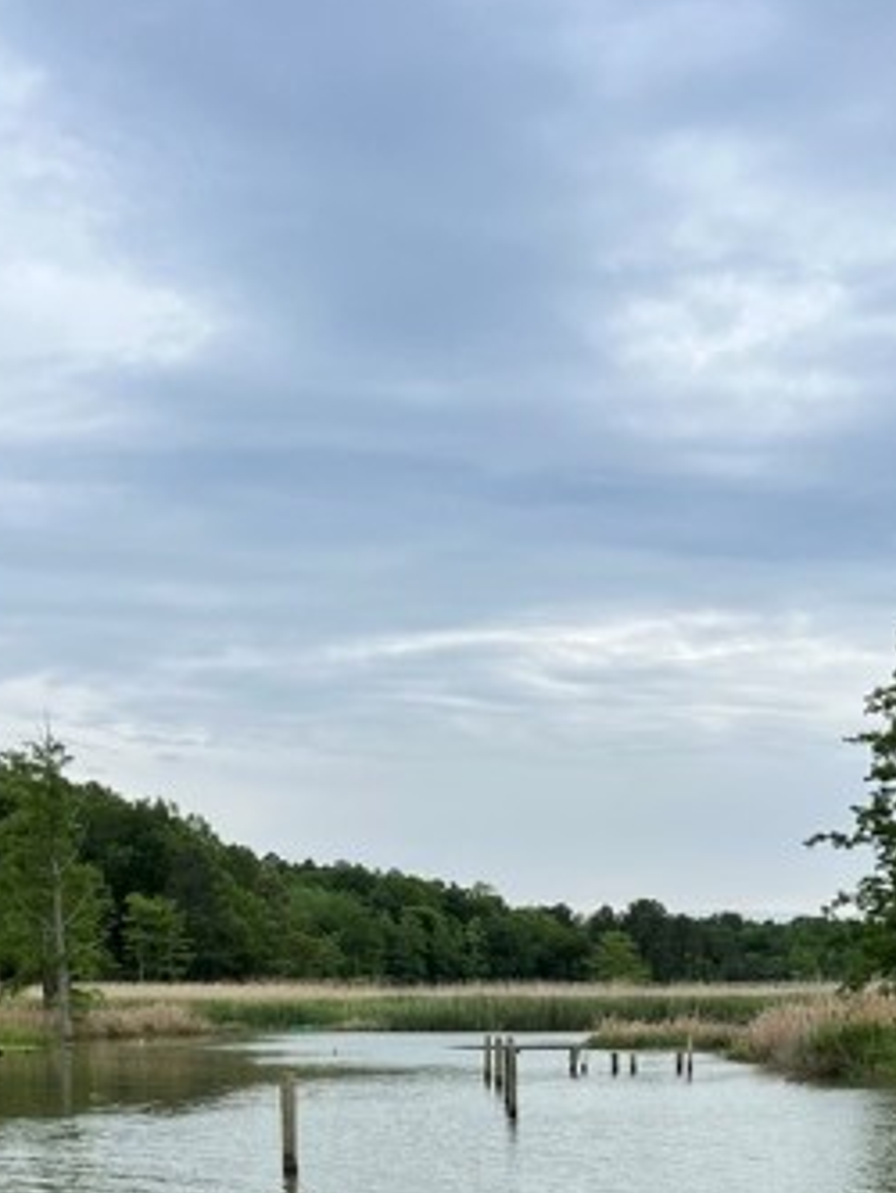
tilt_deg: -6.3
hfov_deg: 24.4
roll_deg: +0.8
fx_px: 2069
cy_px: 1297
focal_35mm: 60
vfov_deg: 29.2
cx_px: 462
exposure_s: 1/3571
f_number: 1.5
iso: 50
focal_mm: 5.7
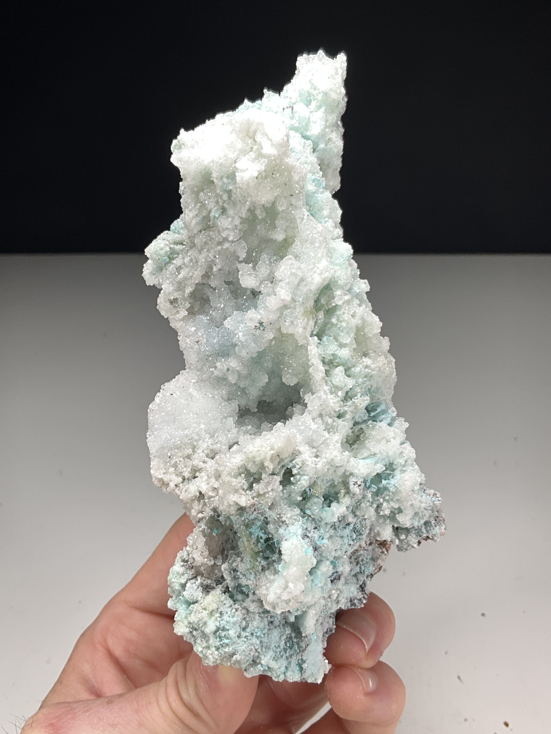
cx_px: 276
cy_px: 367
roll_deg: +1.6
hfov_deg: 48.2
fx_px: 616
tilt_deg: -29.3
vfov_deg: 61.7
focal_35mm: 29
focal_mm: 3
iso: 16
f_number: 1.8
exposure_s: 1/169
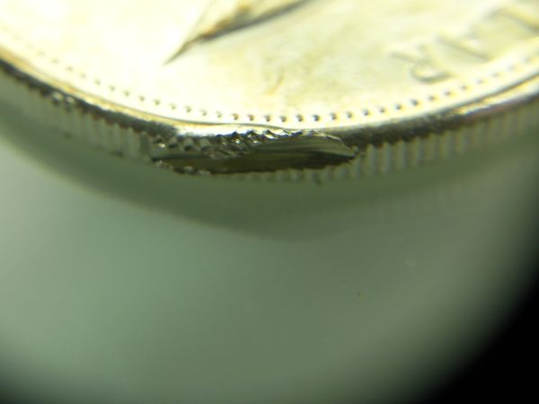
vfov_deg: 21.3
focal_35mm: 69
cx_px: 270
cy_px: 202
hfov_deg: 28.2
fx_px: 1074
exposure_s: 1/80
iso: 64
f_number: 3.5
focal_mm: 12.2
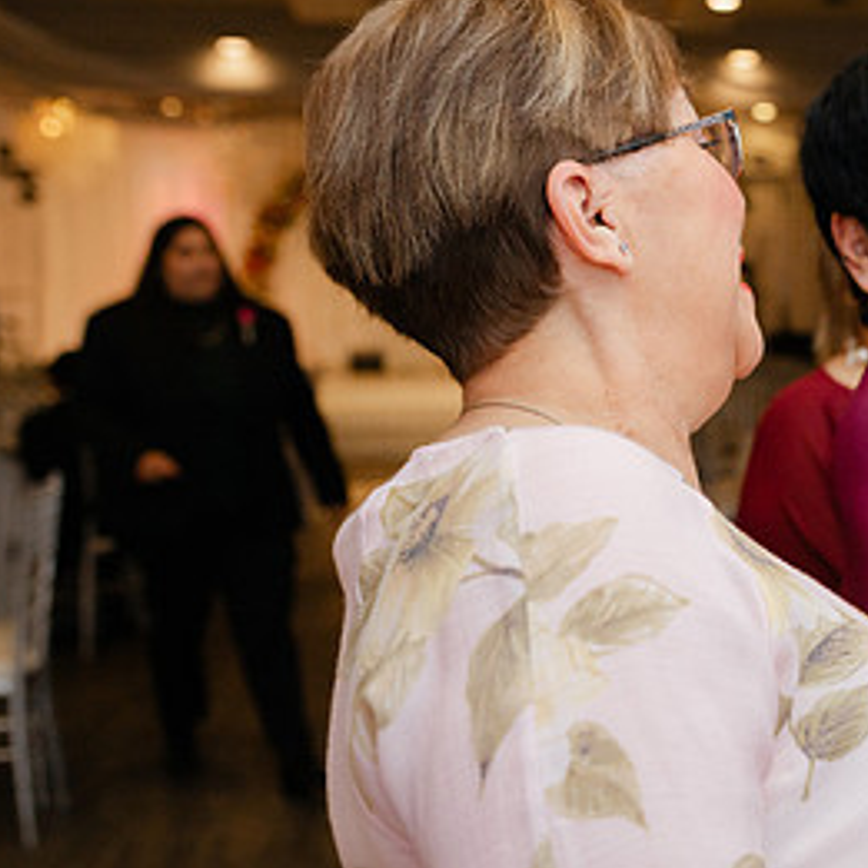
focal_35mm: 66
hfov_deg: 24.4
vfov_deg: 26.1
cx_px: 944
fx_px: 1872
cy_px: 474
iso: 400
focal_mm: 35
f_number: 4
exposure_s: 1/160
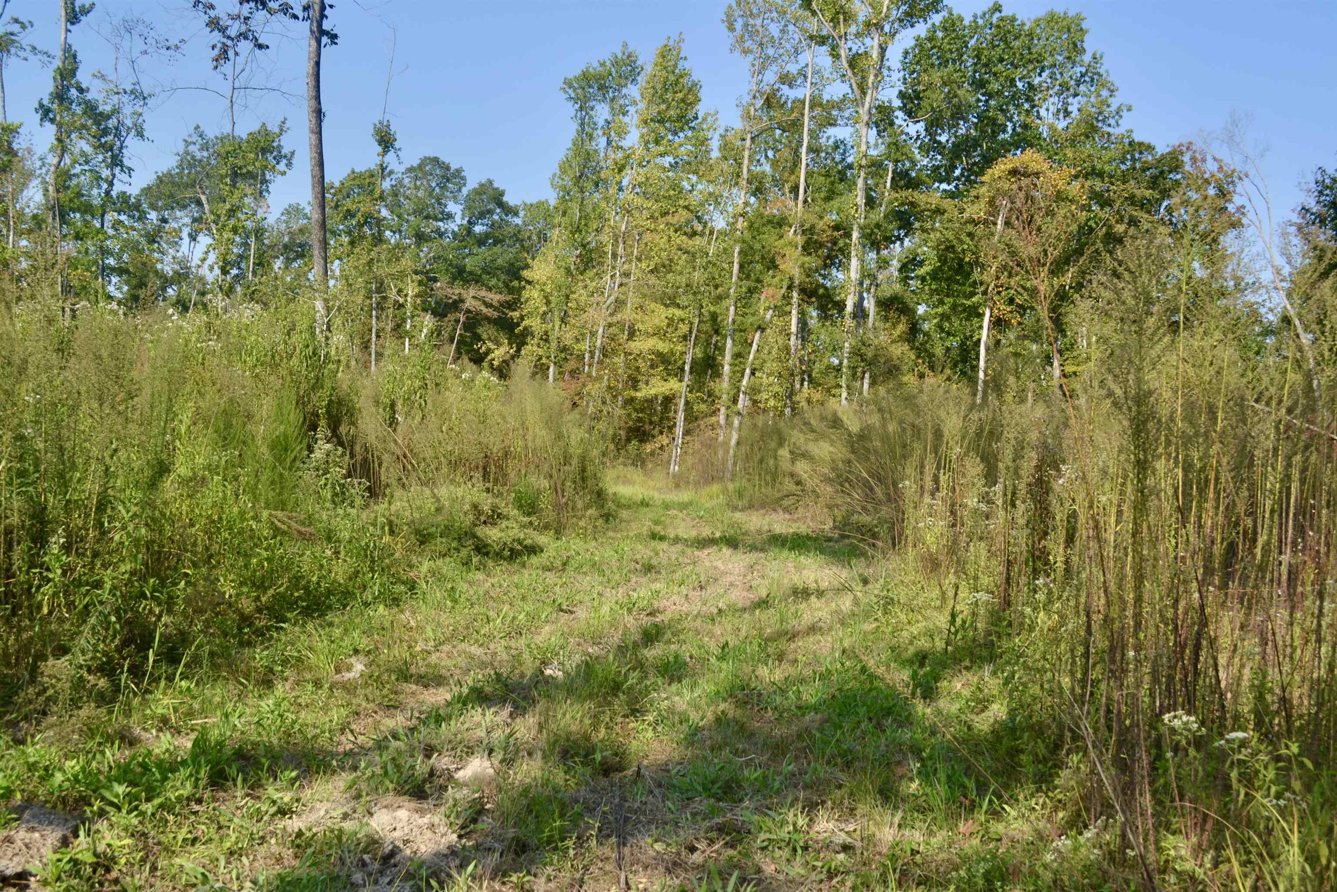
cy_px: 446
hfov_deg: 53.1
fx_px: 1337
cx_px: 668
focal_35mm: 36
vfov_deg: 36.9
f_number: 8
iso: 100
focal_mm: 24
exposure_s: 1/200
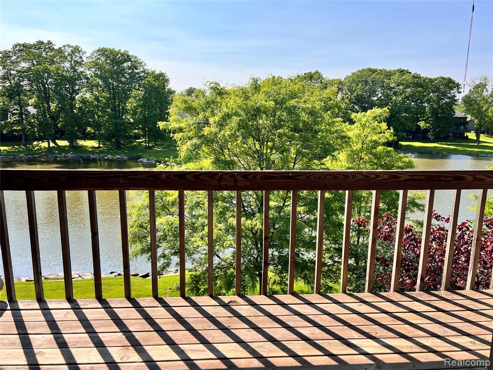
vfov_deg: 53.1
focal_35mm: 26
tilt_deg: -10.6
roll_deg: +0.0
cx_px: 246
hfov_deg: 67.3
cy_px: 185
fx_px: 370
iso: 50
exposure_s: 1/2457
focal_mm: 5.7
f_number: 1.5
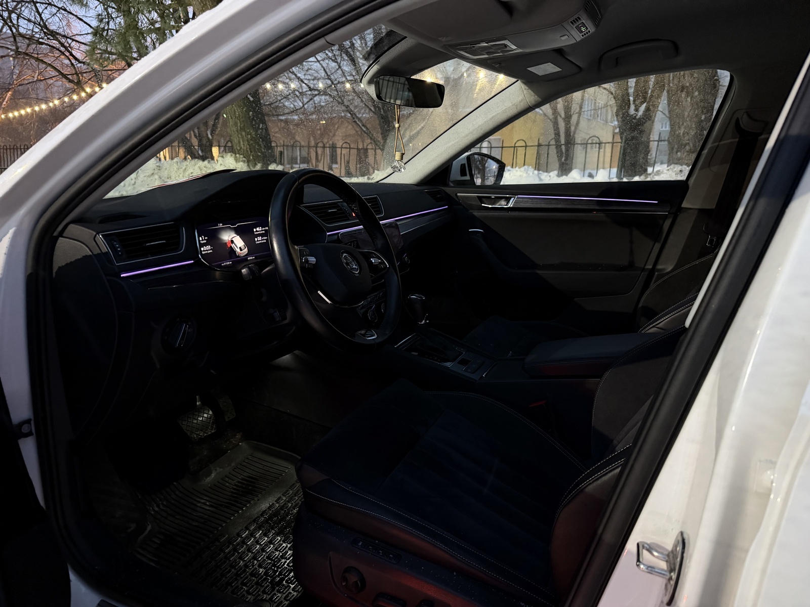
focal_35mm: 24
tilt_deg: -15.0
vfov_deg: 56.8
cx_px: 405
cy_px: 304
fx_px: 562
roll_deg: +1.0
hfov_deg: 71.6
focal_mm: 6.76
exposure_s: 1/25
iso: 1600
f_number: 1.78
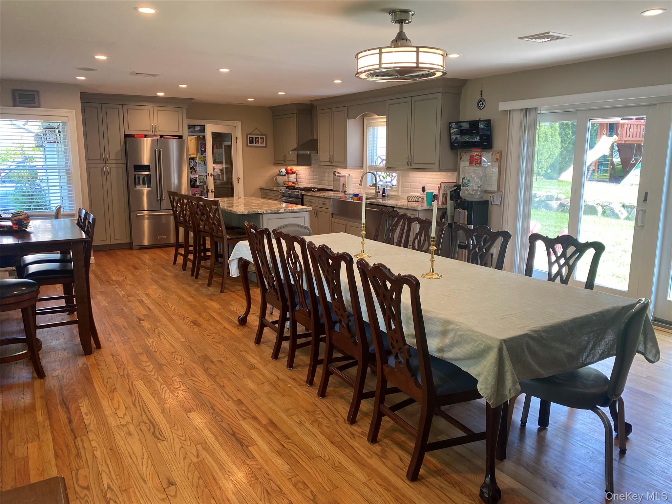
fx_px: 505
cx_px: 336
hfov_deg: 67.3
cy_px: 252
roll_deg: +0.0
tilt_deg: -9.9
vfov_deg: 53.1
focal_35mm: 26
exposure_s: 1/120
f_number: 1.8
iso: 125
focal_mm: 4.25
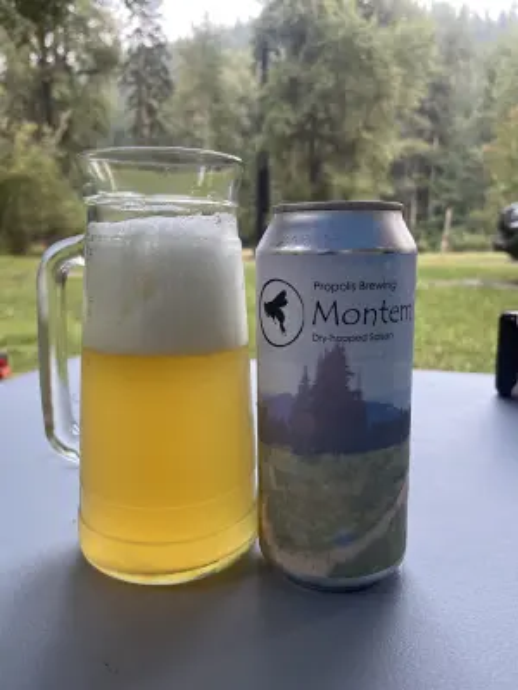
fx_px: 519
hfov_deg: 53.1
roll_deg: -0.8
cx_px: 259
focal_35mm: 26
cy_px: 345
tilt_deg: -8.7
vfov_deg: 67.3
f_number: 1.6
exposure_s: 1/78
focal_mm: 4.2
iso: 125
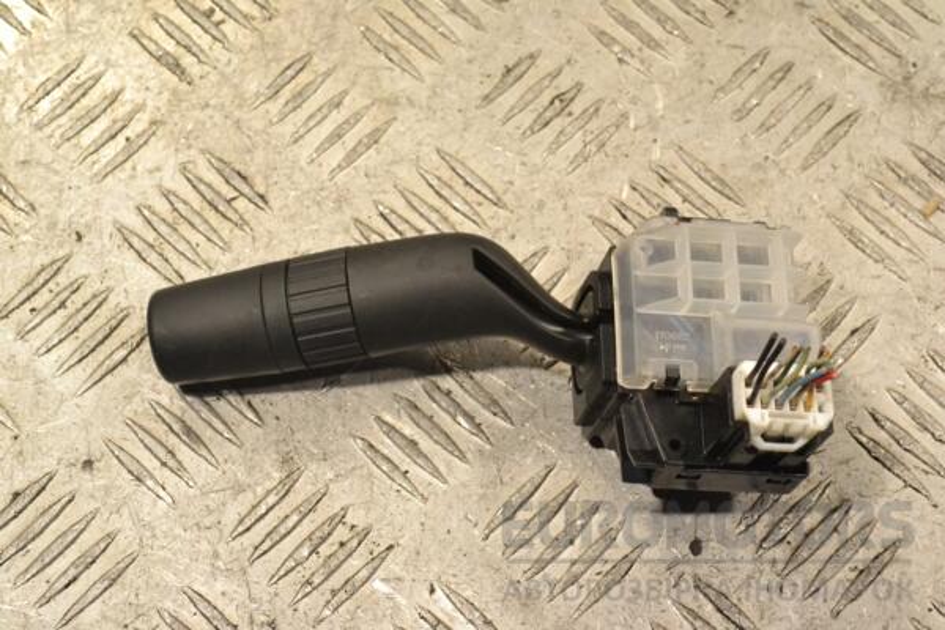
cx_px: 472
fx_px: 2165
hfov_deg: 24.6
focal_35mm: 82
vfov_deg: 16.6
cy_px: 315
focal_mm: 55
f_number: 9
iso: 3200
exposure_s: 1/320
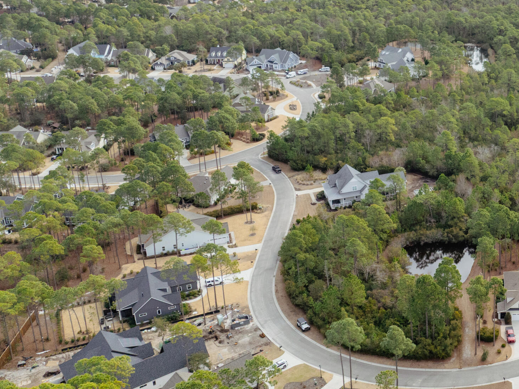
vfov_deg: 29.1
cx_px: 514
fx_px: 734
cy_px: 87
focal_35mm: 49
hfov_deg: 35.4
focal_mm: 12.29
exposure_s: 1/160
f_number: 2.8
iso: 270
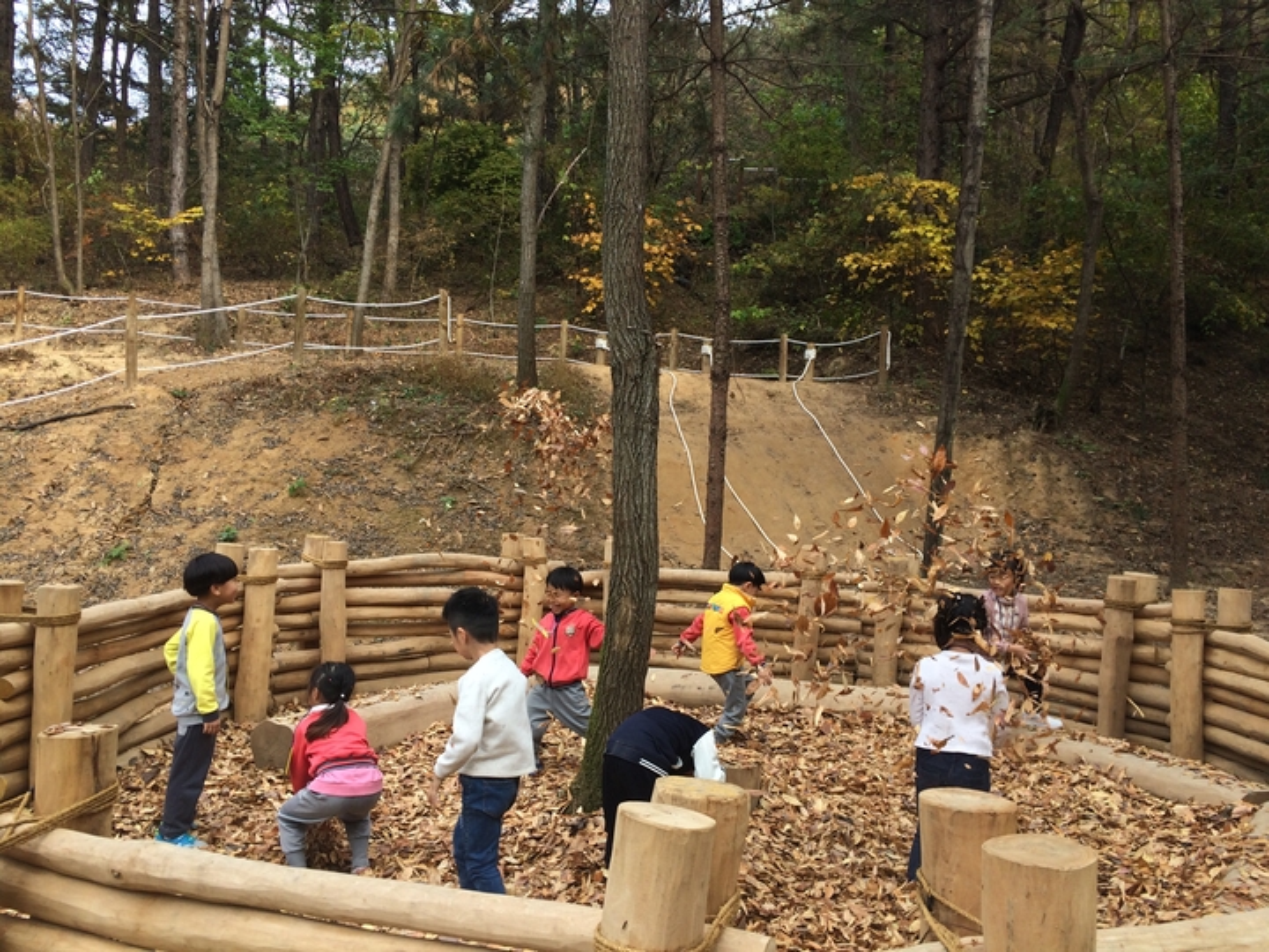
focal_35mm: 29
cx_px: 634
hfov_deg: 61.7
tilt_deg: +0.8
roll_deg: -2.1
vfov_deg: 48.2
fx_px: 1063
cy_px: 476
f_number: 2.2
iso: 32
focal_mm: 4.15
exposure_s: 1/373
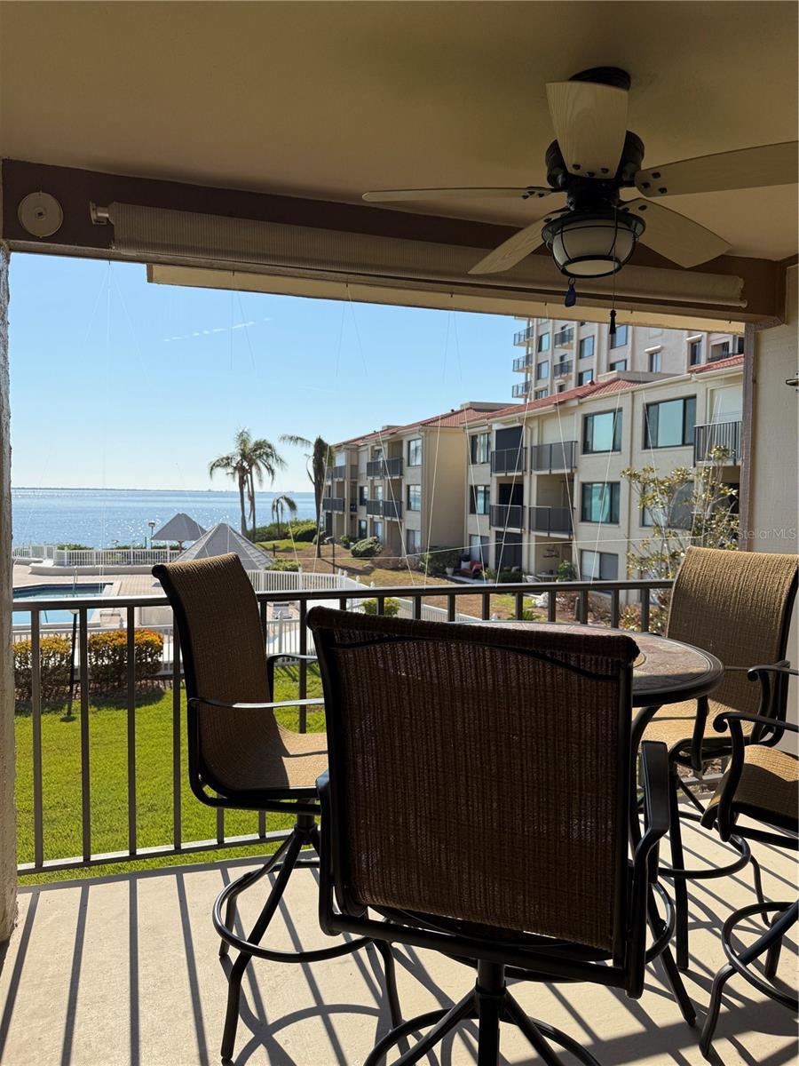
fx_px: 739
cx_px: 400
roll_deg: -0.8
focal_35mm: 24
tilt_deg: -3.1
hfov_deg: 56.8
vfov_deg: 71.6
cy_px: 533
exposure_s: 1/6711
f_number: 1.78
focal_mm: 6.76
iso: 80
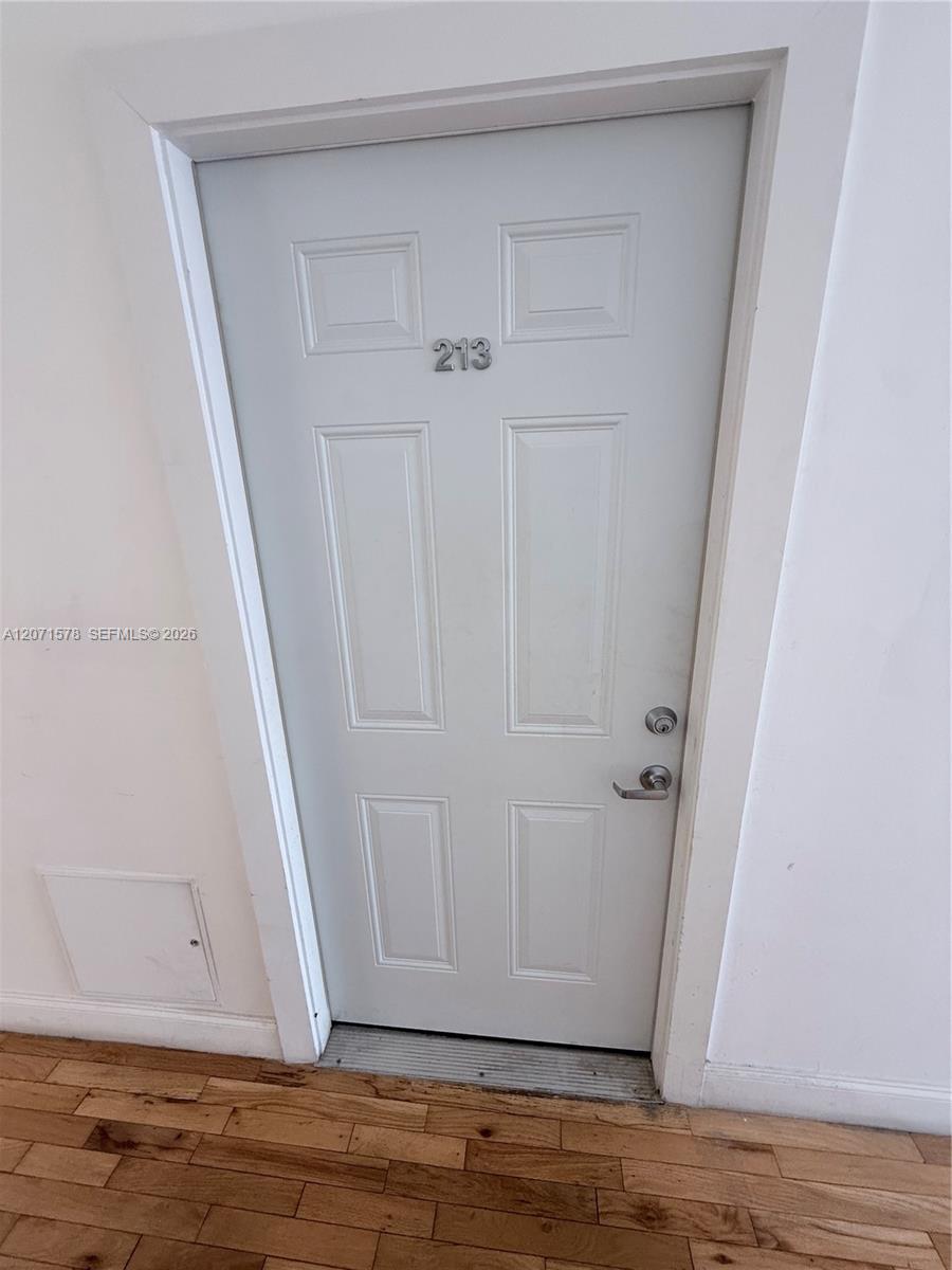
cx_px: 476
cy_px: 635
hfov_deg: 85.7
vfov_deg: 102.1
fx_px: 513
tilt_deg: -15.2
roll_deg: +1.9
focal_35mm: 14
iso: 125
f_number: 2.2
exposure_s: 1/99
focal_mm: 2.22
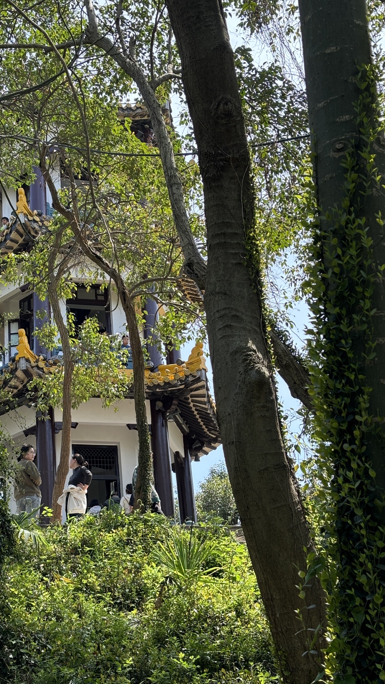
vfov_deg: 36.6
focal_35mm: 57
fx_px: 1035
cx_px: 128
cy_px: 344
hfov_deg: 21.0
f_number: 1.6
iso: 32
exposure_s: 1/654
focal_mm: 5.96
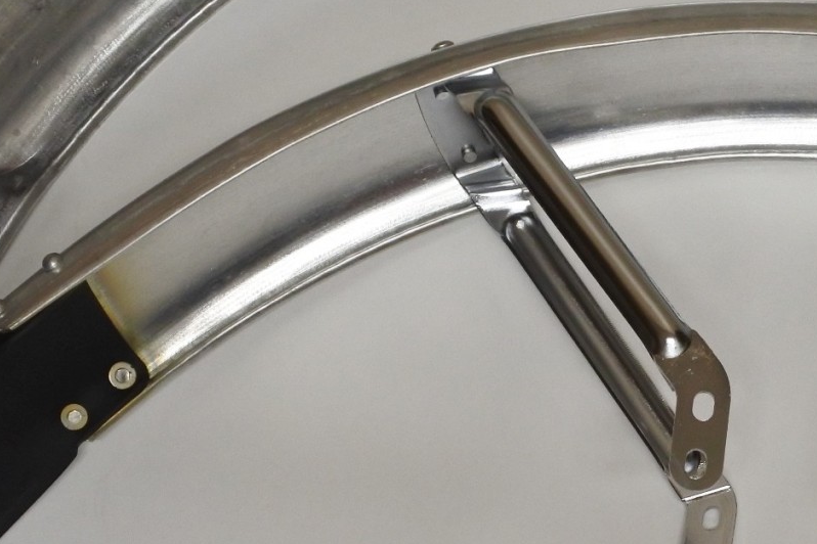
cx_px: 767
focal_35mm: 94
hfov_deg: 21.1
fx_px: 2133
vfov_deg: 14.5
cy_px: 193
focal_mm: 13.7
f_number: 4
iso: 800
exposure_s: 1/100
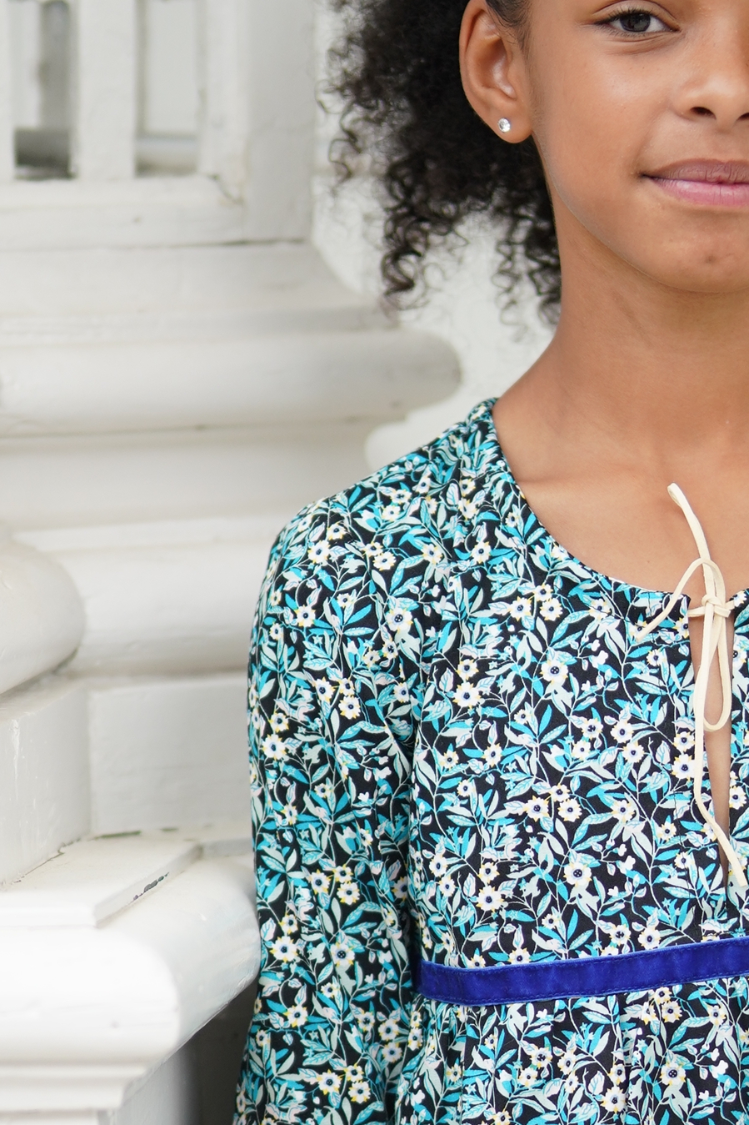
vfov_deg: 8.1
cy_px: 1238
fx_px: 7835
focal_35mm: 251
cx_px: 616
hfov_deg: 5.5
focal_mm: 85
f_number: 1.6
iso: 320
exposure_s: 1/1600
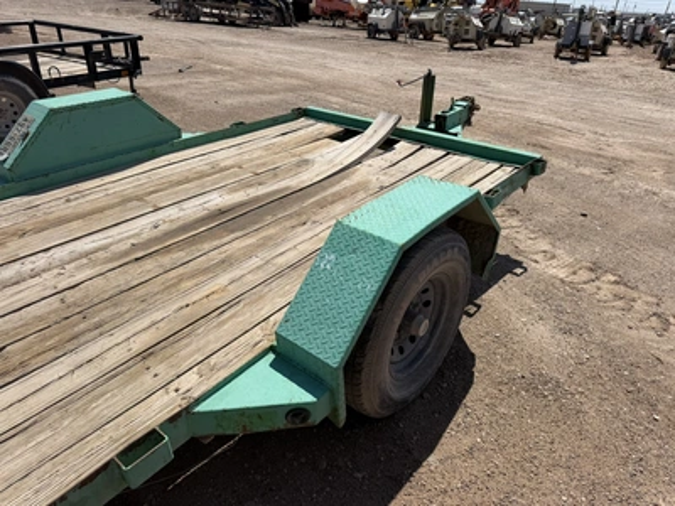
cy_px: 253
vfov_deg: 56.8
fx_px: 468
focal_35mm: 24
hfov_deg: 71.6
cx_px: 338
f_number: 1.78
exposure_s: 1/8130
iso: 80
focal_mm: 6.76
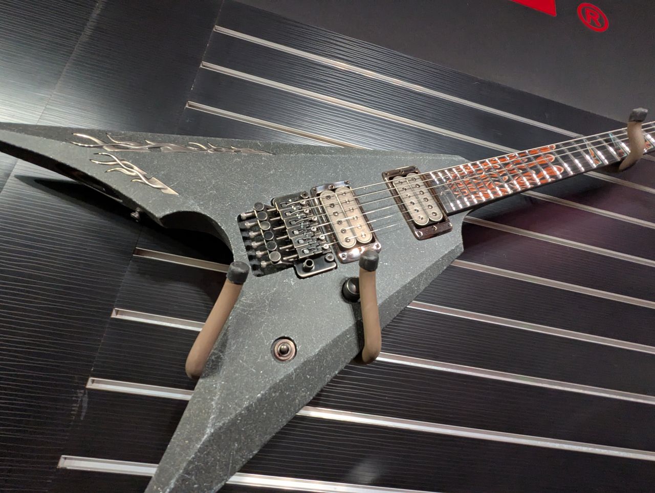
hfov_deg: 94.4
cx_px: 328
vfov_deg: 78.3
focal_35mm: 16
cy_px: 246
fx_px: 303
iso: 404
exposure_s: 1/37.7
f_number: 2.2
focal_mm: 2.35
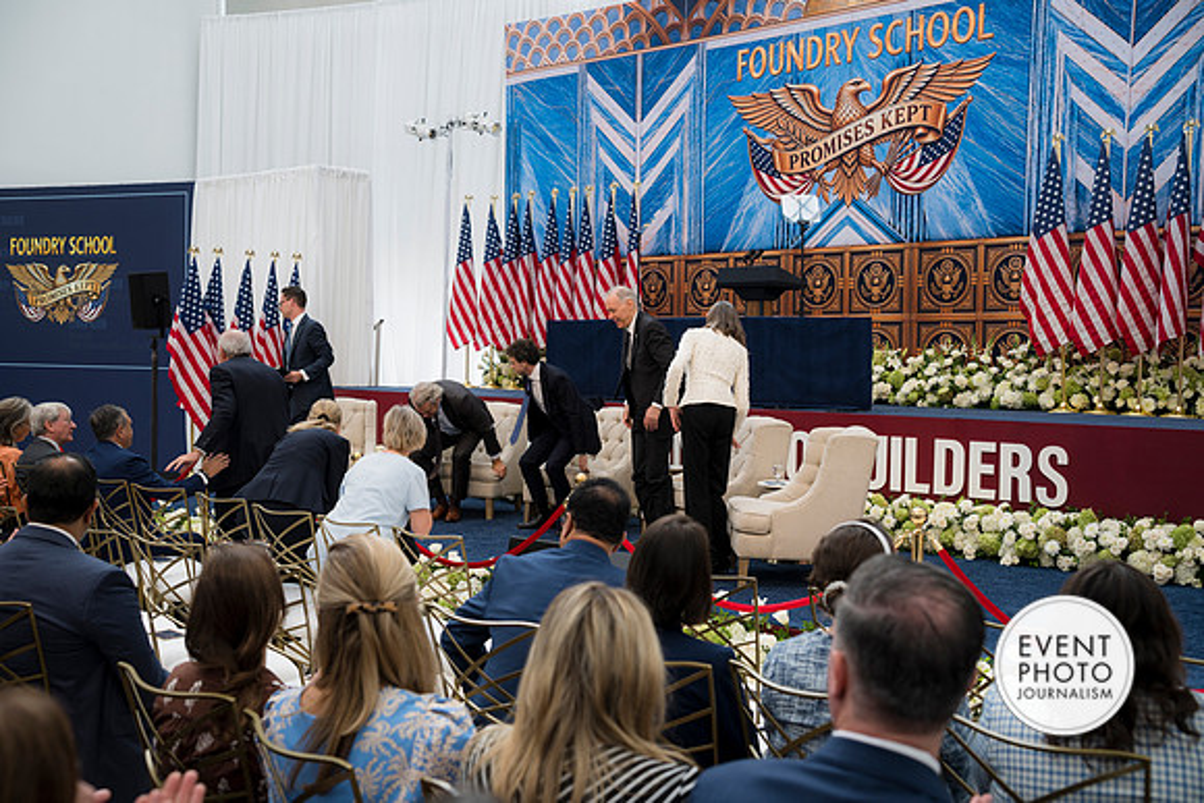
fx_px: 1171
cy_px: 402
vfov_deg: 37.9
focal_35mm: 35
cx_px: 602
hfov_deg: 54.4
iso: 125
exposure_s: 1/160
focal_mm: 35
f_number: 4
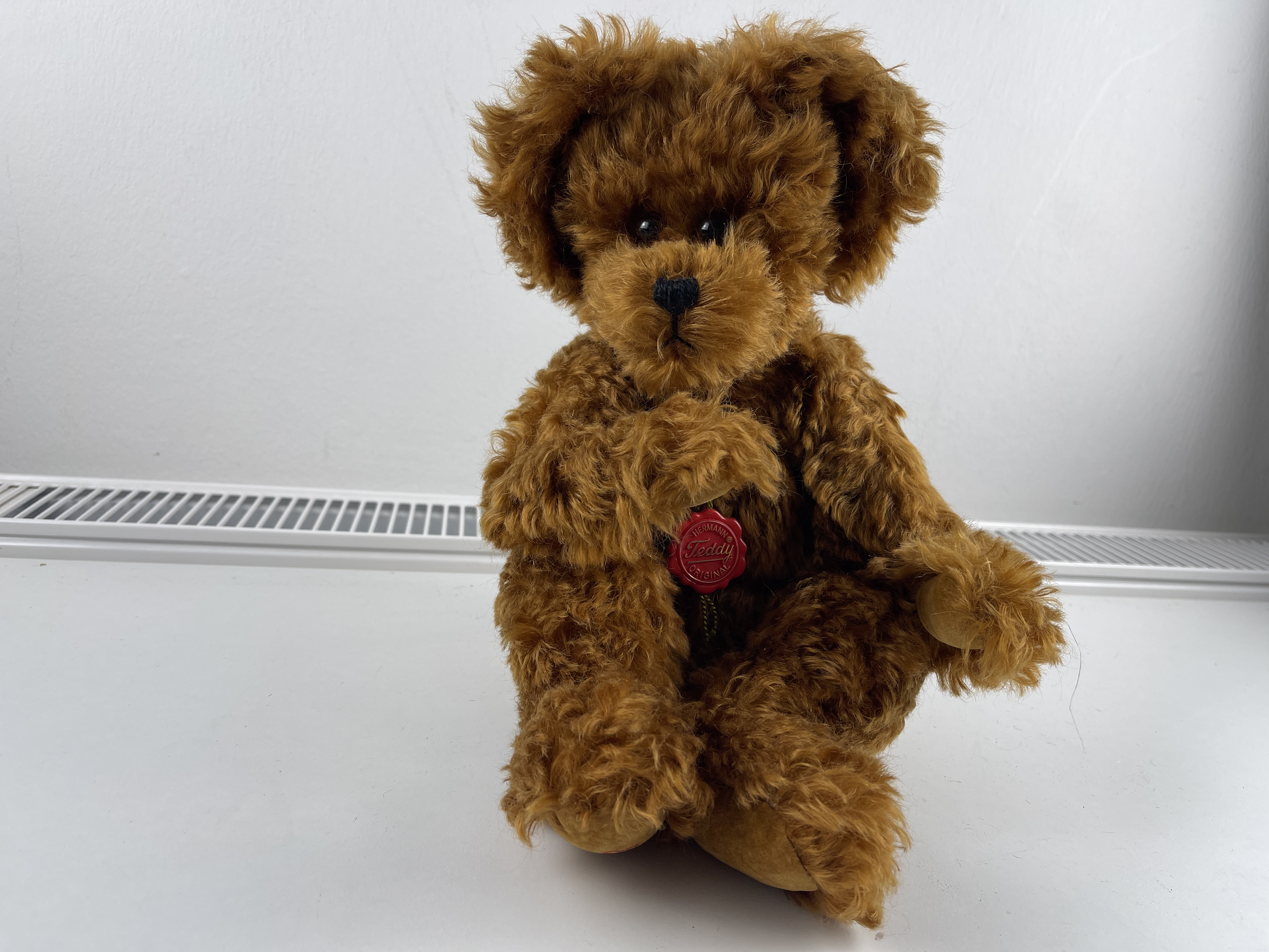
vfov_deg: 54.9
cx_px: 634
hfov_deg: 69.4
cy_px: 476
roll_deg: -6.3
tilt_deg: -15.3
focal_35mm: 25
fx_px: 916
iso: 32
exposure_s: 1/177
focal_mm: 5.1
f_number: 1.6
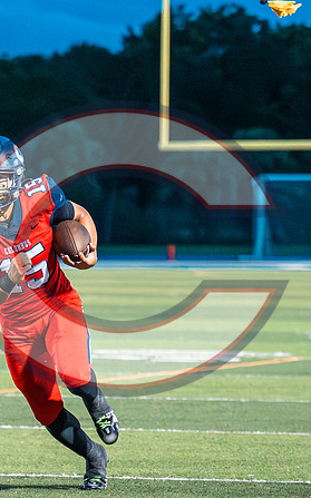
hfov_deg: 3.9
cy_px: 542
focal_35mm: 334
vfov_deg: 6.3
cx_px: -2
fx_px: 4534
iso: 10000
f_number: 2.8
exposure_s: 1/1600
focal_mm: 100
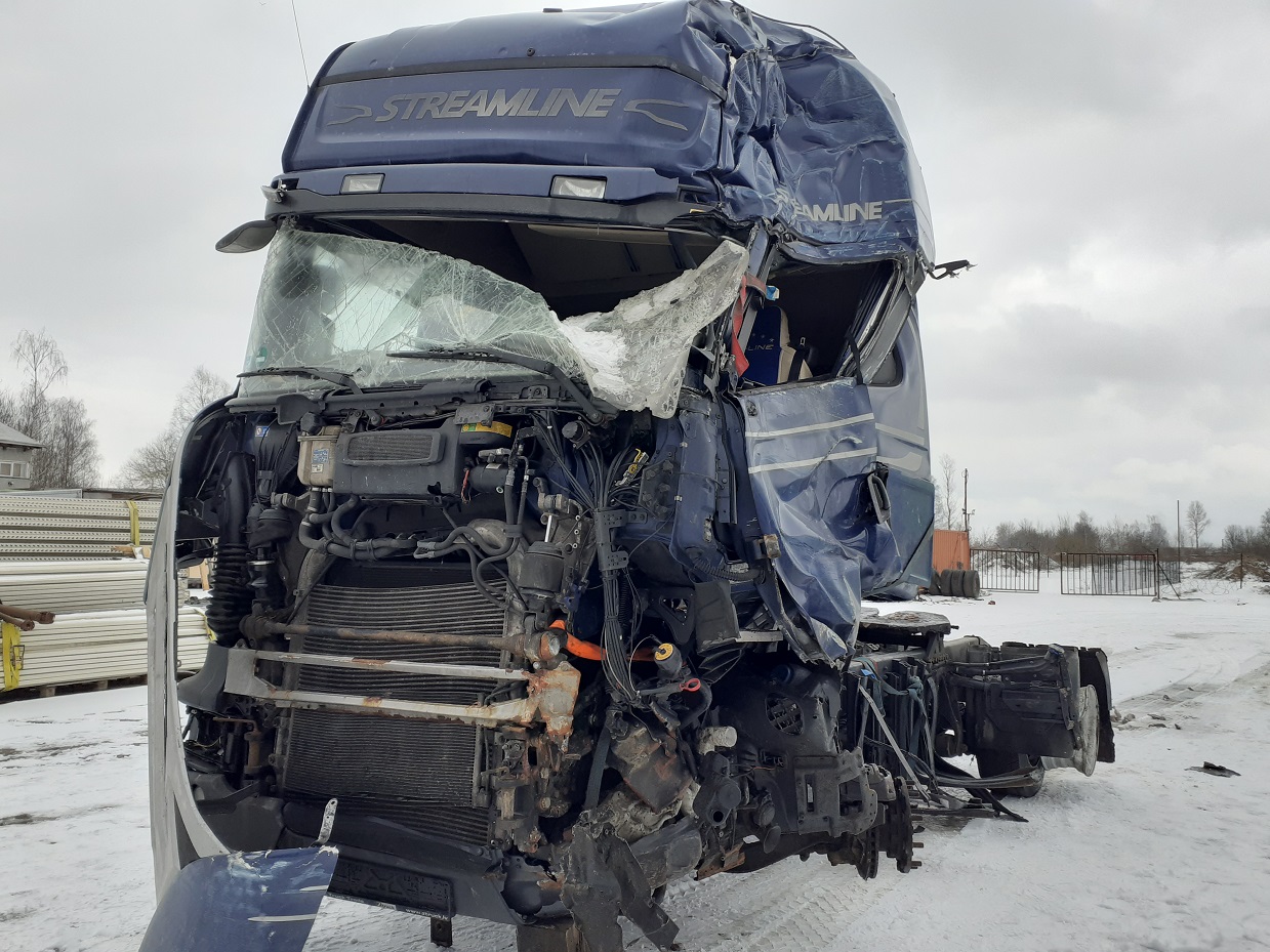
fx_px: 990
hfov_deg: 65.3
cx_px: 635
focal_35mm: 27
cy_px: 476
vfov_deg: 51.3
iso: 40
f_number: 1.9
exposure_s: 1/756
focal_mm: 3.6
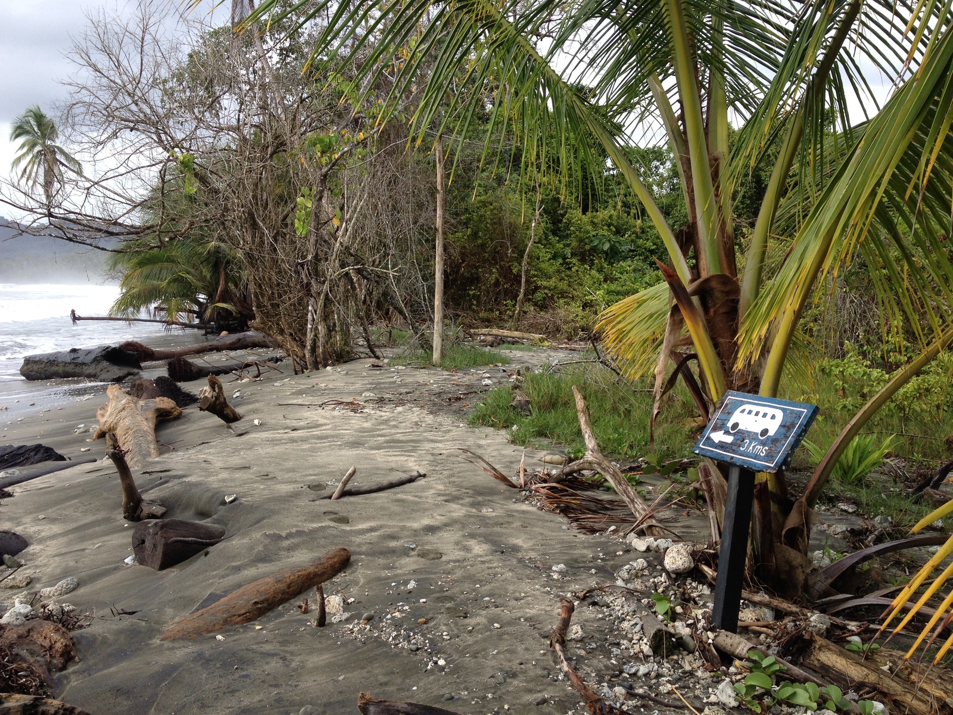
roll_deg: -0.3
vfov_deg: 40.7
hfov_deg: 52.6
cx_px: 476
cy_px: 358
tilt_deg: -8.7
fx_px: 964
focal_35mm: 35
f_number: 2.4
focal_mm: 4.28
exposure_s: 1/563
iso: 50
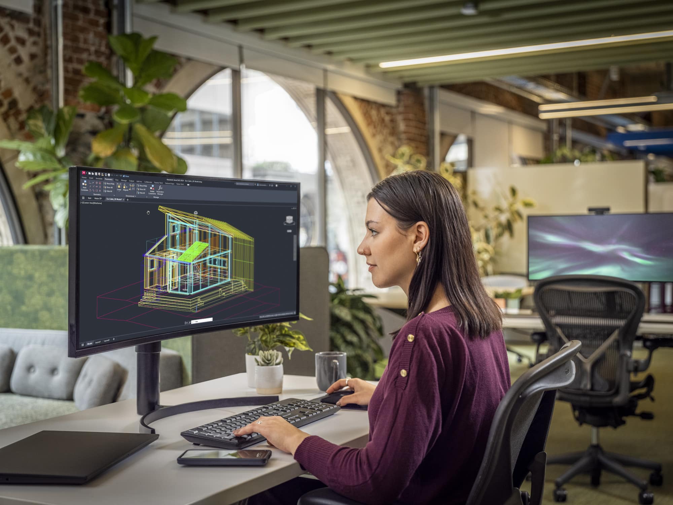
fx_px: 992
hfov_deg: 37.5
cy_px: 252
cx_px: 336
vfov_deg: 28.6
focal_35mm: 51
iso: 1600
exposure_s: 1/125
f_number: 4
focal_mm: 64
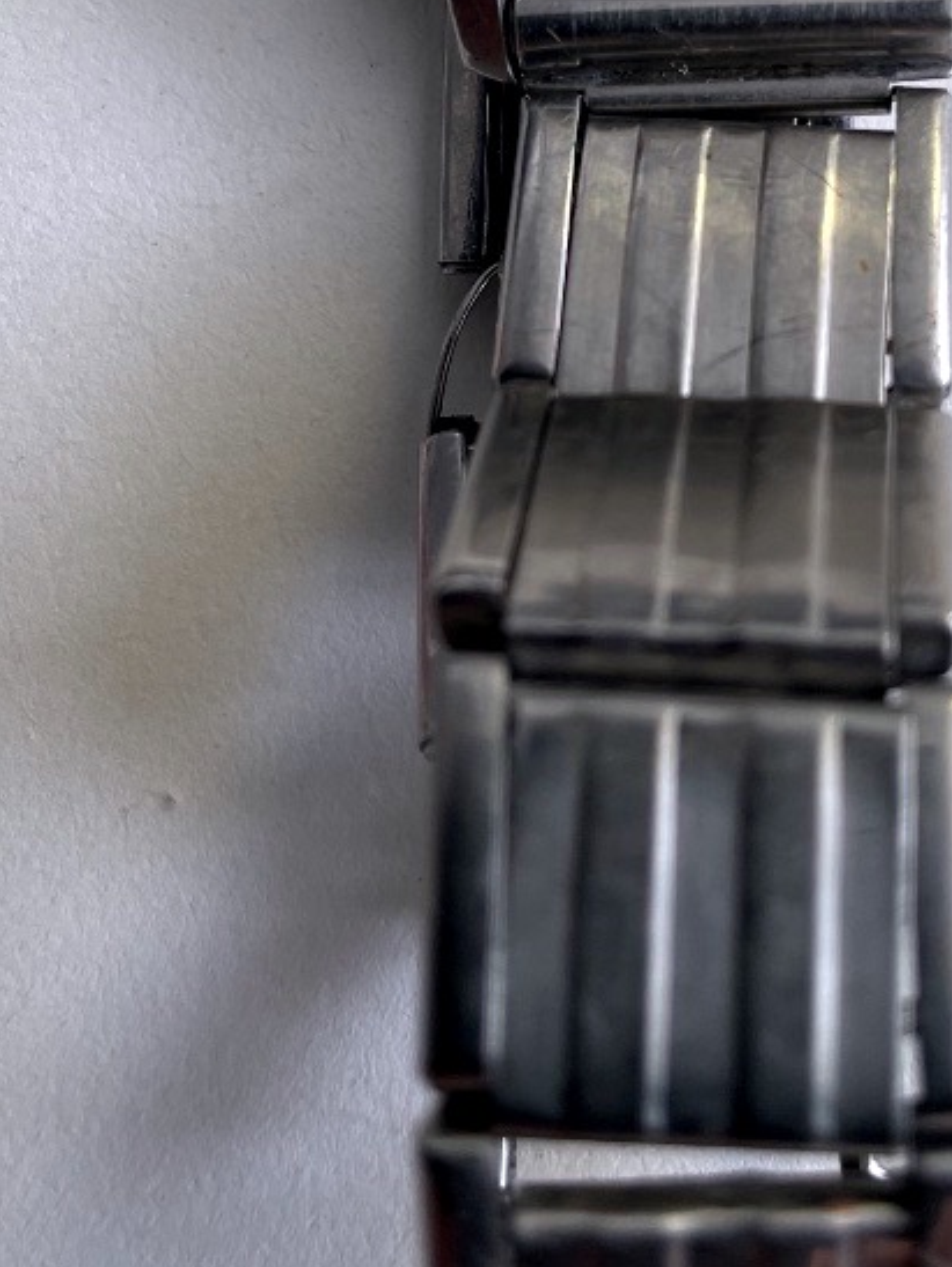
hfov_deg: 25.5
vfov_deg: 32.3
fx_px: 2088
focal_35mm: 57
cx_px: 667
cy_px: 158
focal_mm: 4.2
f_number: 1.6
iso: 32
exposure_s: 1/179
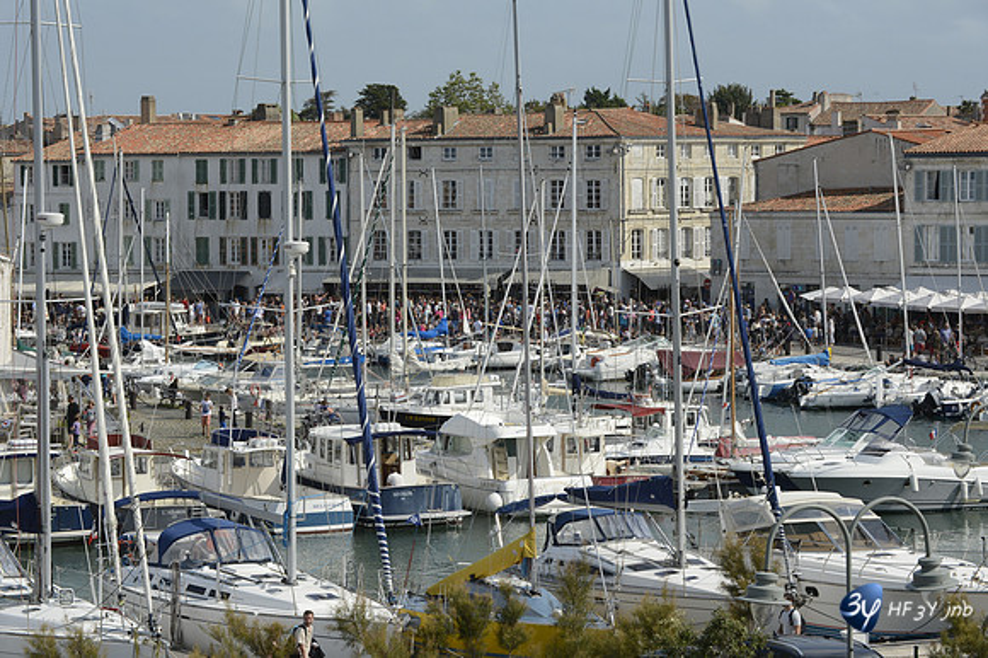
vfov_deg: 11.8
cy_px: 329
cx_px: 494
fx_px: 3182
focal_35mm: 116
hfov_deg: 17.7
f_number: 14
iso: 800
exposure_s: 1/800
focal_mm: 116
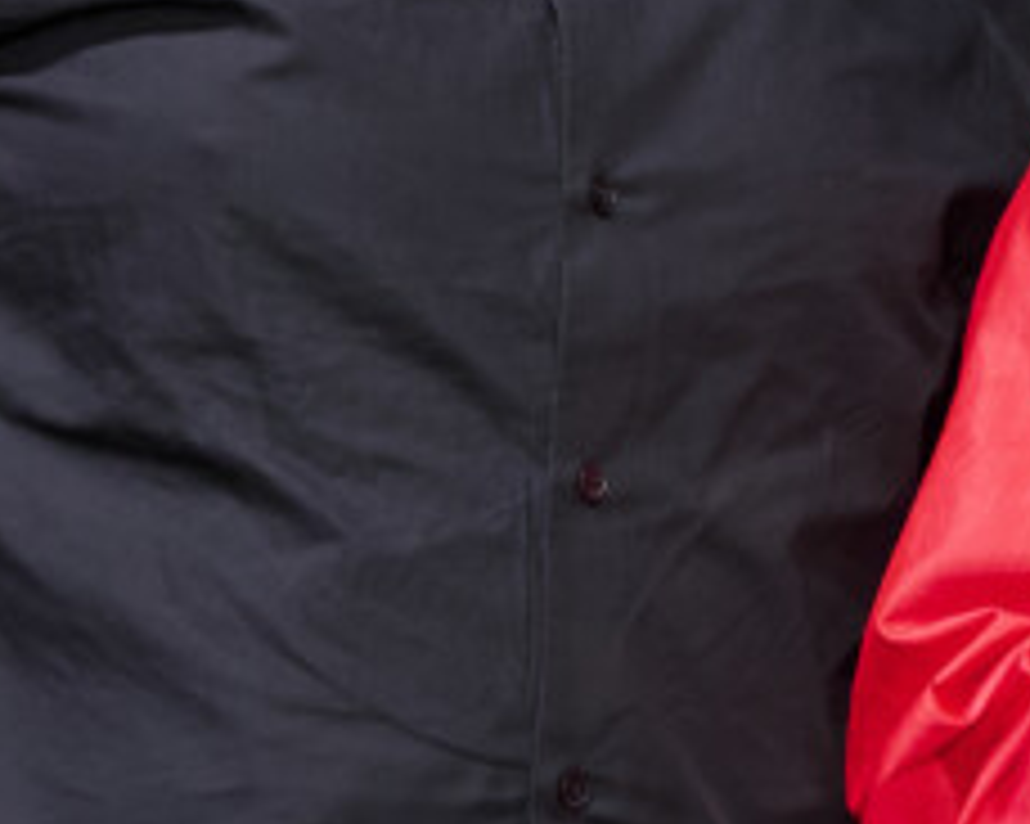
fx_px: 5393
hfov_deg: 9.7
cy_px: 81
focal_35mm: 177
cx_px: 2447
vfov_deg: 8.7
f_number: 5.6
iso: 800
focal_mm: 16
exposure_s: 1/125
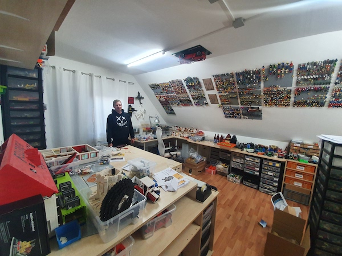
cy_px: 128
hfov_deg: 106.2
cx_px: 171
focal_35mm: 13
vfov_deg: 89.9
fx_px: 128
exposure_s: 1/50
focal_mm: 1.8
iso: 320
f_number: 2.2
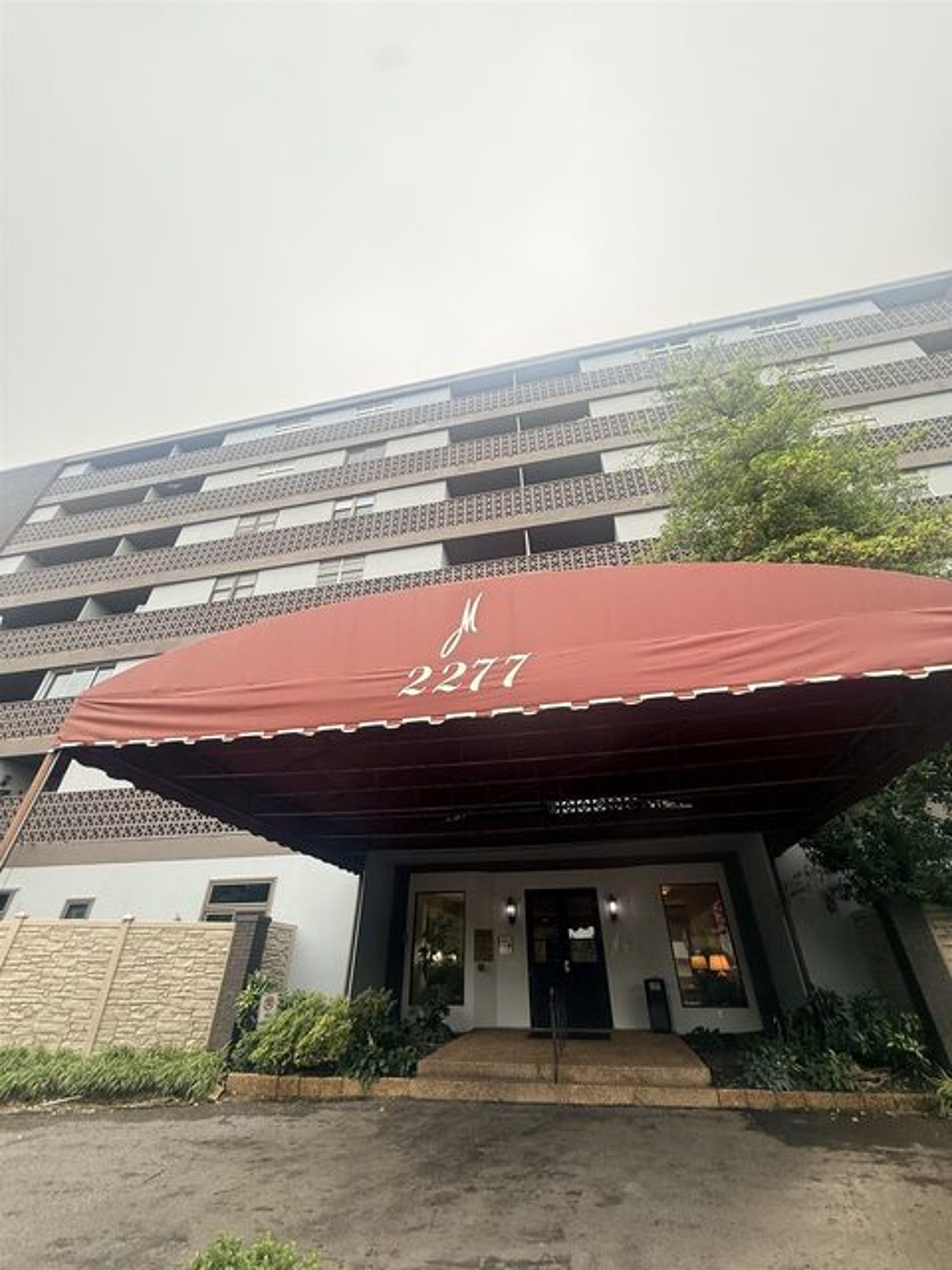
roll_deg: +0.7
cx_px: 476
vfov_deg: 102.1
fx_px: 513
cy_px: 635
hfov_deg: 85.7
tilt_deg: +38.0
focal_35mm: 14
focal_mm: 2.22
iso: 50
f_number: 2.2
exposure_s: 1/129
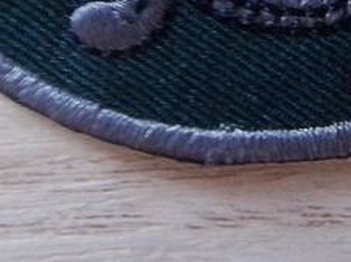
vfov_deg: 10.6
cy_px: -316
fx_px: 1256
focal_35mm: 124
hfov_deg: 15.9
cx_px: 143
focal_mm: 5.05
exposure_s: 1/8
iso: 171
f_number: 3.5
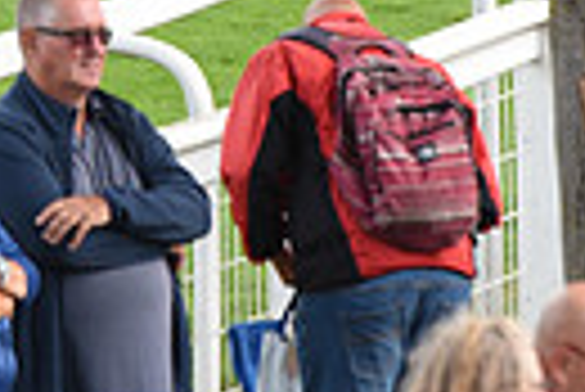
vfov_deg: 1.5
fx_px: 14544
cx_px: -216
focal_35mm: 894
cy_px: -403
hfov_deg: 2.3
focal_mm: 200
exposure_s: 1/400
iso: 400
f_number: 5.6
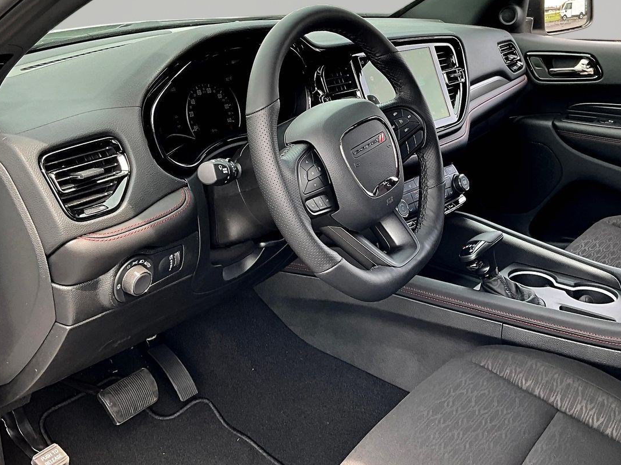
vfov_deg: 33.5
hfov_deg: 43.6
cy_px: 194
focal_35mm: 43
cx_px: 371
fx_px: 771
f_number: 1.8
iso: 20
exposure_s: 1/122
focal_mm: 3
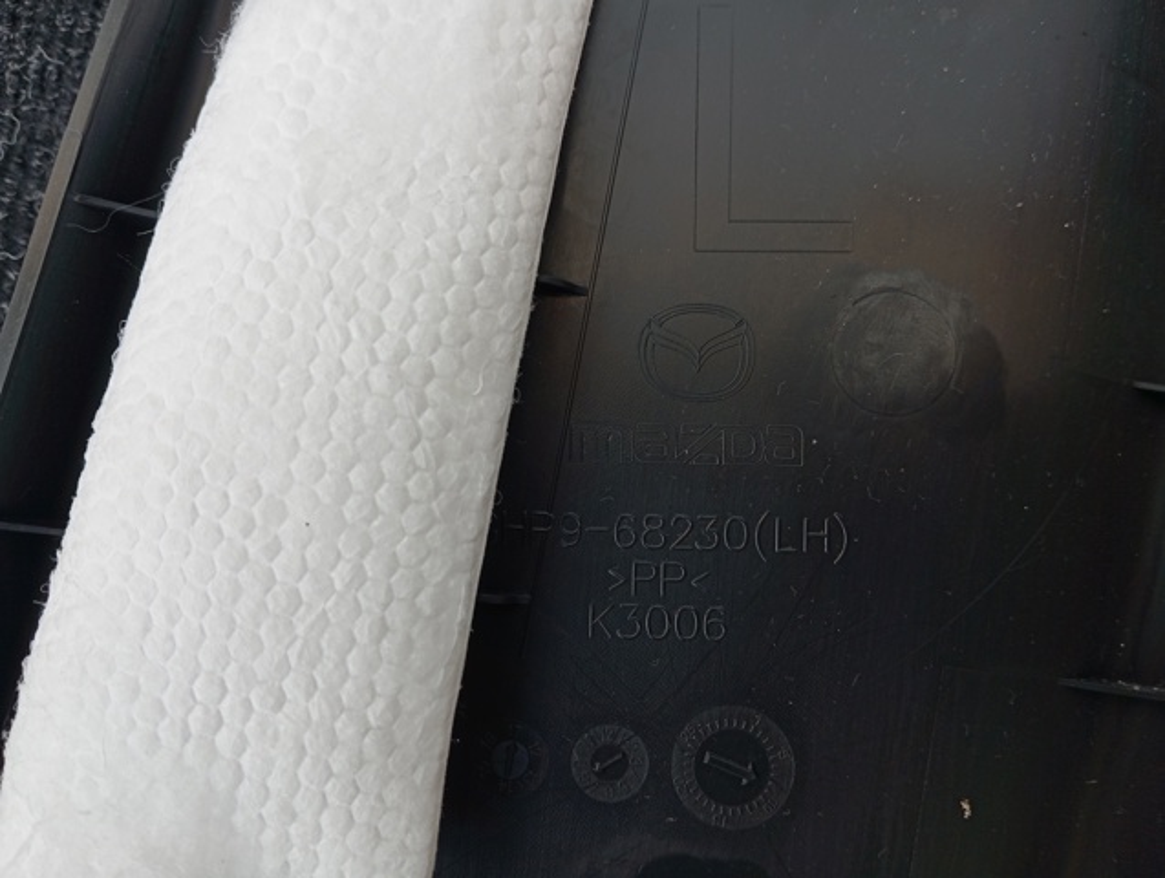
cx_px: 582
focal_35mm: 28
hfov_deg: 63.4
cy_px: 439
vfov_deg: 49.9
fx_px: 944
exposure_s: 1/136
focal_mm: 4.22
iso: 57
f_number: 1.8
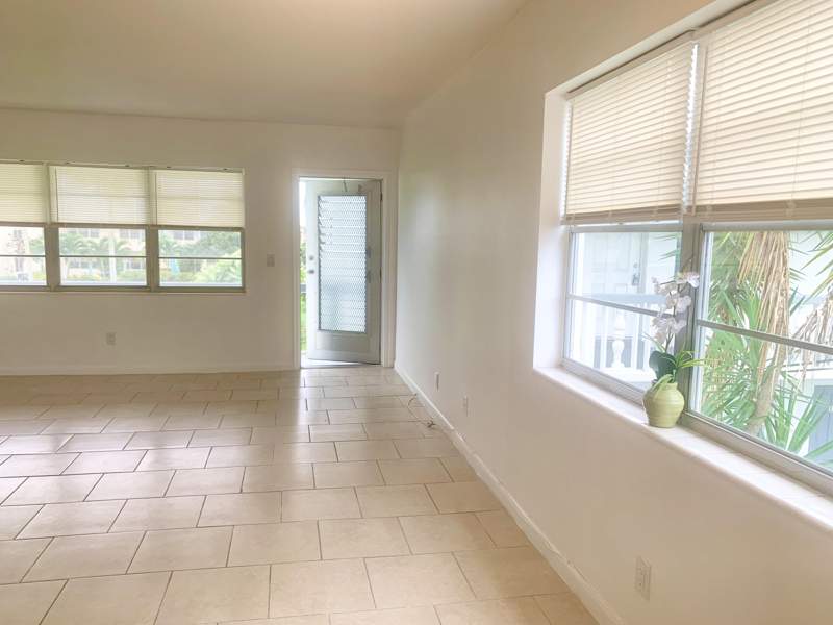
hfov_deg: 67.3
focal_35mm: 26
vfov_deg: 53.1
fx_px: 626
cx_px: 416
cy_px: 312
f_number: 1.8
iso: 25
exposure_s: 1/120
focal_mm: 4.25
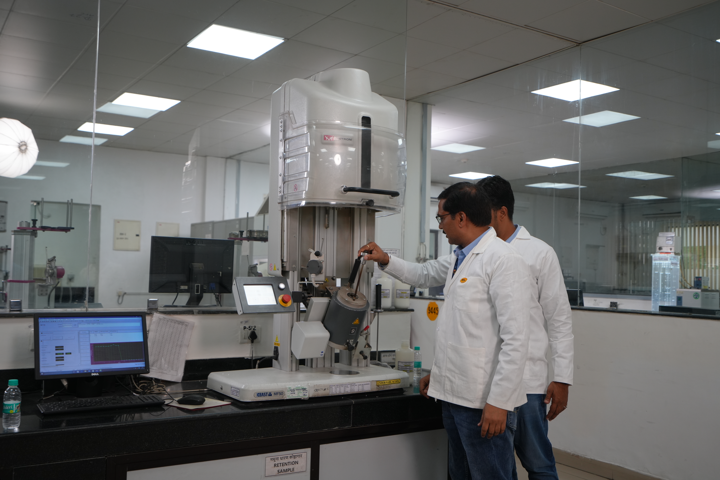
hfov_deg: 54.4
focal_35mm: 35
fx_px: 700
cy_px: 240
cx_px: 360
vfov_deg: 37.9
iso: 500
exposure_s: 1/160
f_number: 4
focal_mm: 35
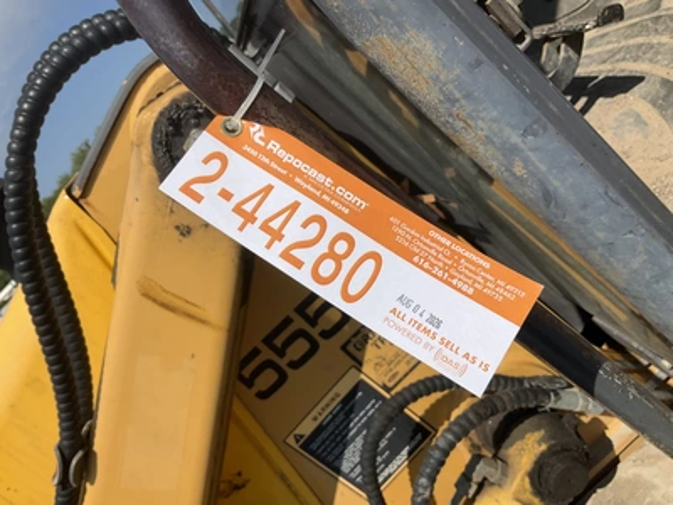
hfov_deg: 61.7
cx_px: 336
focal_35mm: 29
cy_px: 252
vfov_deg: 48.2
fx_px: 564
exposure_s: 1/4065
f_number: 1.8
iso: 25
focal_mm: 3
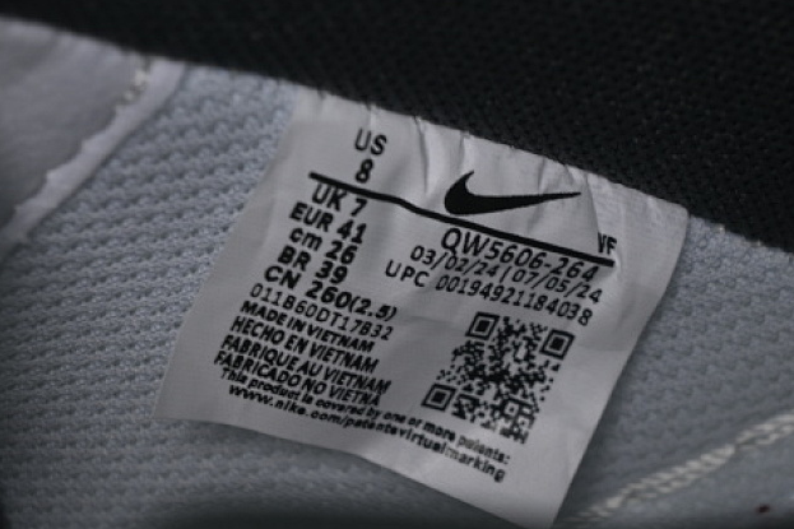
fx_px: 2866
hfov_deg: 15.7
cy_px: 319
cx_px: 519
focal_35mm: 130
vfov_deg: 10.5
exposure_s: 1/50
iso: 160
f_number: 6.3
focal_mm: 50
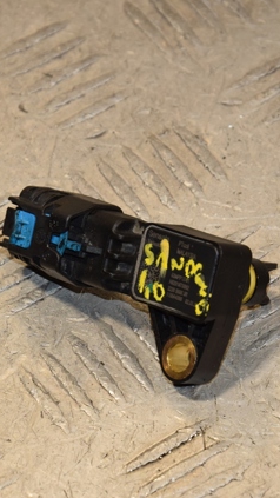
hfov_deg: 4.9
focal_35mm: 250
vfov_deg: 8.6
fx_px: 3296
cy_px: 250
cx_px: 153
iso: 800
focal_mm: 105
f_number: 9
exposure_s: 1/200
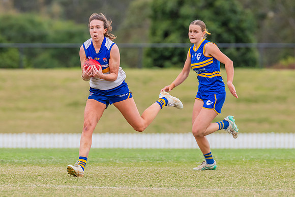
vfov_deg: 2.1
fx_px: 5456
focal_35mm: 666
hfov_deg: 3.1
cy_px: 84
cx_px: 129
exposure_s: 1/1250
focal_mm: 420
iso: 800
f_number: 6.3
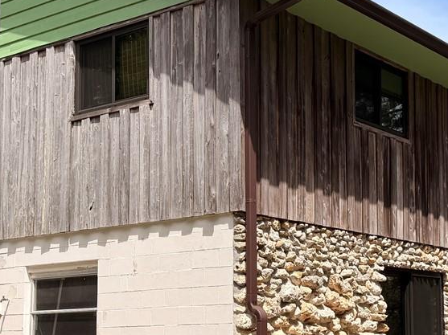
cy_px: 240
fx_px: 892
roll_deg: +0.5
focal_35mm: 69
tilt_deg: +6.3
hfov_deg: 27.9
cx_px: 318
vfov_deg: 21.2
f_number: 1.78
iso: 80
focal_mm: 6.76
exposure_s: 1/4405
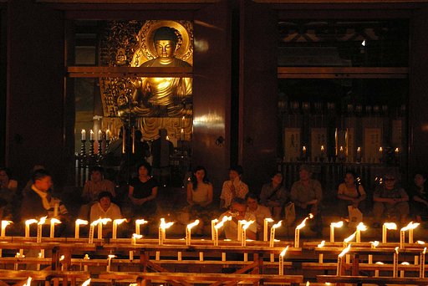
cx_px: 214
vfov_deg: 26.5
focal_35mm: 51
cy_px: 143
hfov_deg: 38.9
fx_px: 607
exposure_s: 1/60
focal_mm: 34
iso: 1600
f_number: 4
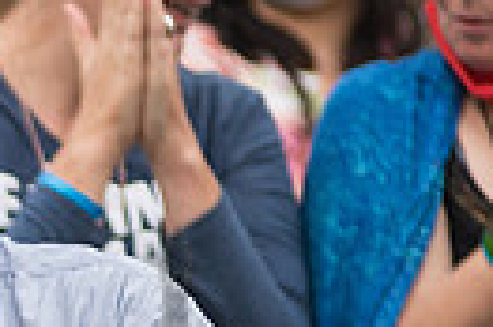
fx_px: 12104
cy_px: 472
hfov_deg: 2.3
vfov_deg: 1.5
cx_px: -312
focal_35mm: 885
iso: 1600
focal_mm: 200
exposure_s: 1/400
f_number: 4
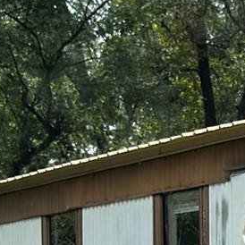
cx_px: 559
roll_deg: -0.9
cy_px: 442
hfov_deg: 6.7
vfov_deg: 6.9
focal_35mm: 248
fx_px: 1986
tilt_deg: -4.3
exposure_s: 1/3472
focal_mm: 6.86
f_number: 1.78
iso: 80
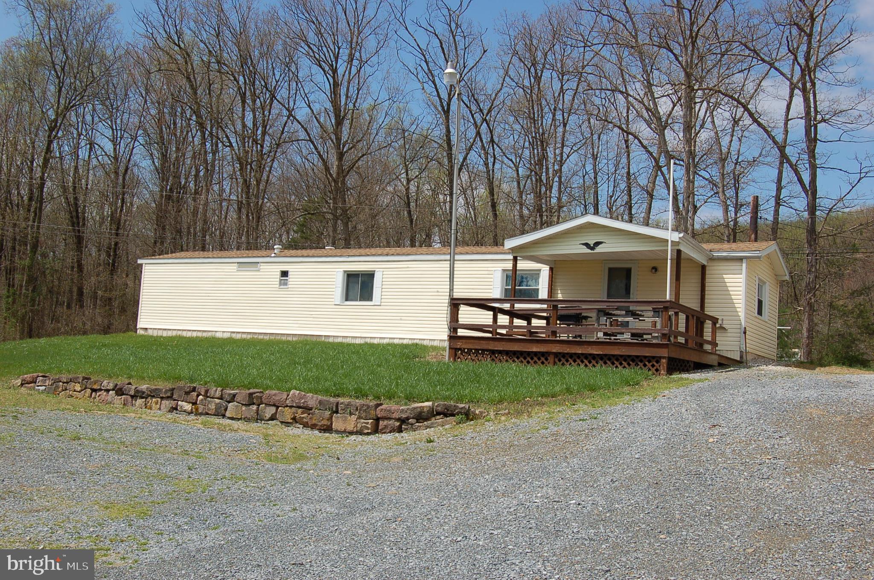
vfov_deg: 34.1
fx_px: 945
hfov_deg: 49.6
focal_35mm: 39
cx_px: 437
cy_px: 290
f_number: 10
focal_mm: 26
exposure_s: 1/400
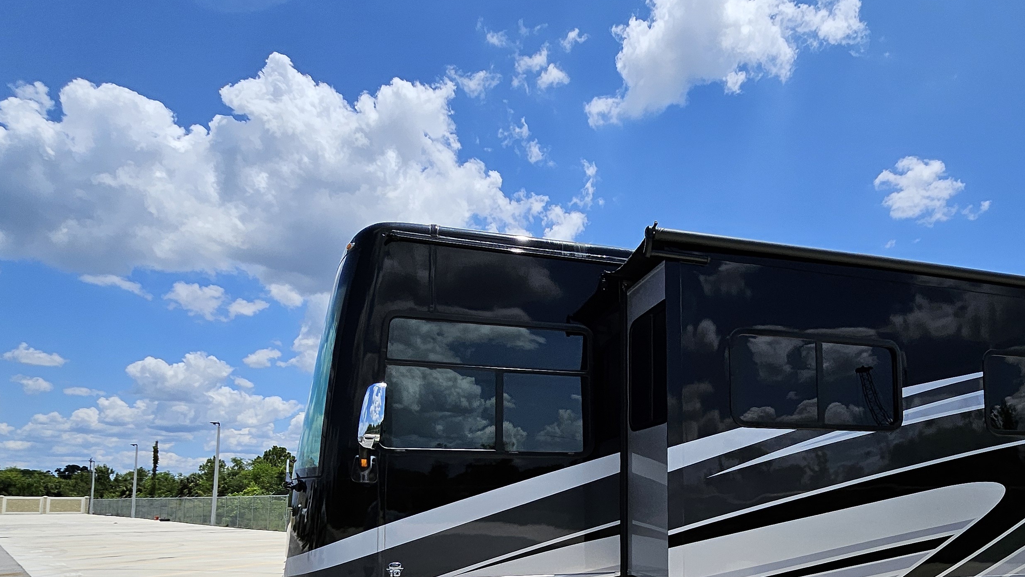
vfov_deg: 47.2
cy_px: 452
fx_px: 625
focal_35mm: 23
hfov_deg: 78.0
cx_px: 605
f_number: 2.2
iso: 32
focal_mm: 1.74
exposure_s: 1/3024
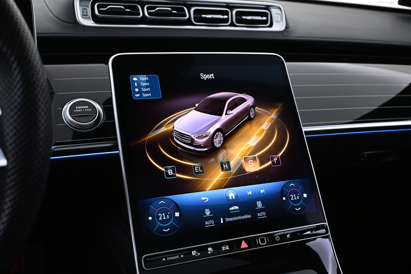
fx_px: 420
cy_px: 137
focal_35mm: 37
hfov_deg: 52.2
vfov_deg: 36.2
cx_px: 206
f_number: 4.2
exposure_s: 1/60
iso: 3600
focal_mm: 24.5
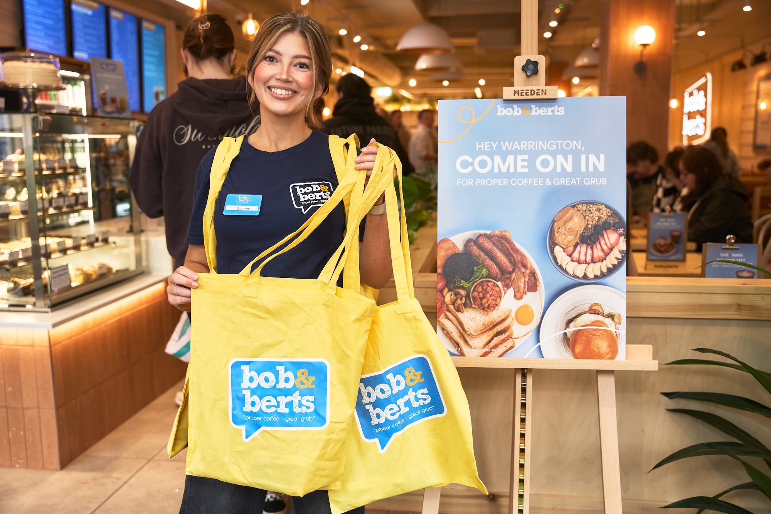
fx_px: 709
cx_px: 386
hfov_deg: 57.1
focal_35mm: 33
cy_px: 257
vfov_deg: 39.9
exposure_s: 1/160
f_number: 2.8
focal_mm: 33.1
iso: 800
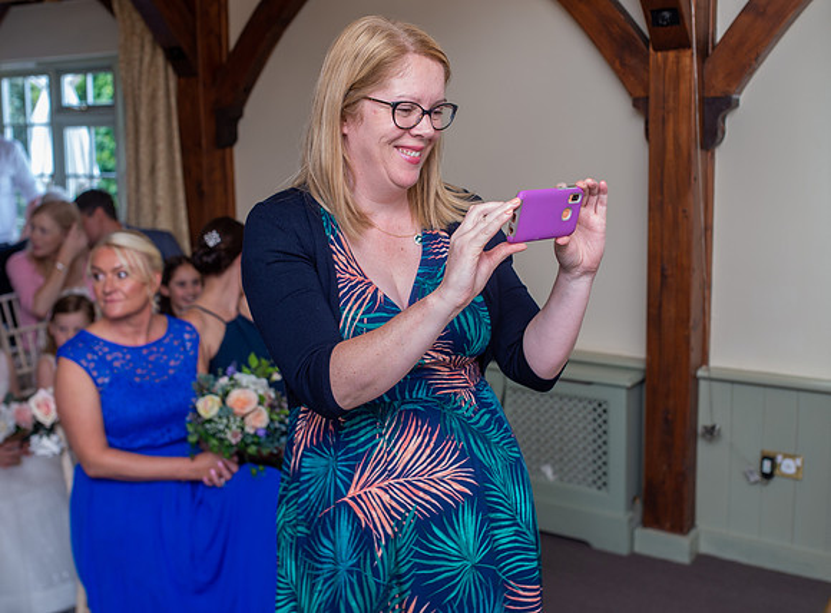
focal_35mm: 45
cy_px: 249
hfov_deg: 42.7
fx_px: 1063
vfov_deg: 32.1
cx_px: 413
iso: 320
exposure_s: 1/80
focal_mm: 35
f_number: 4
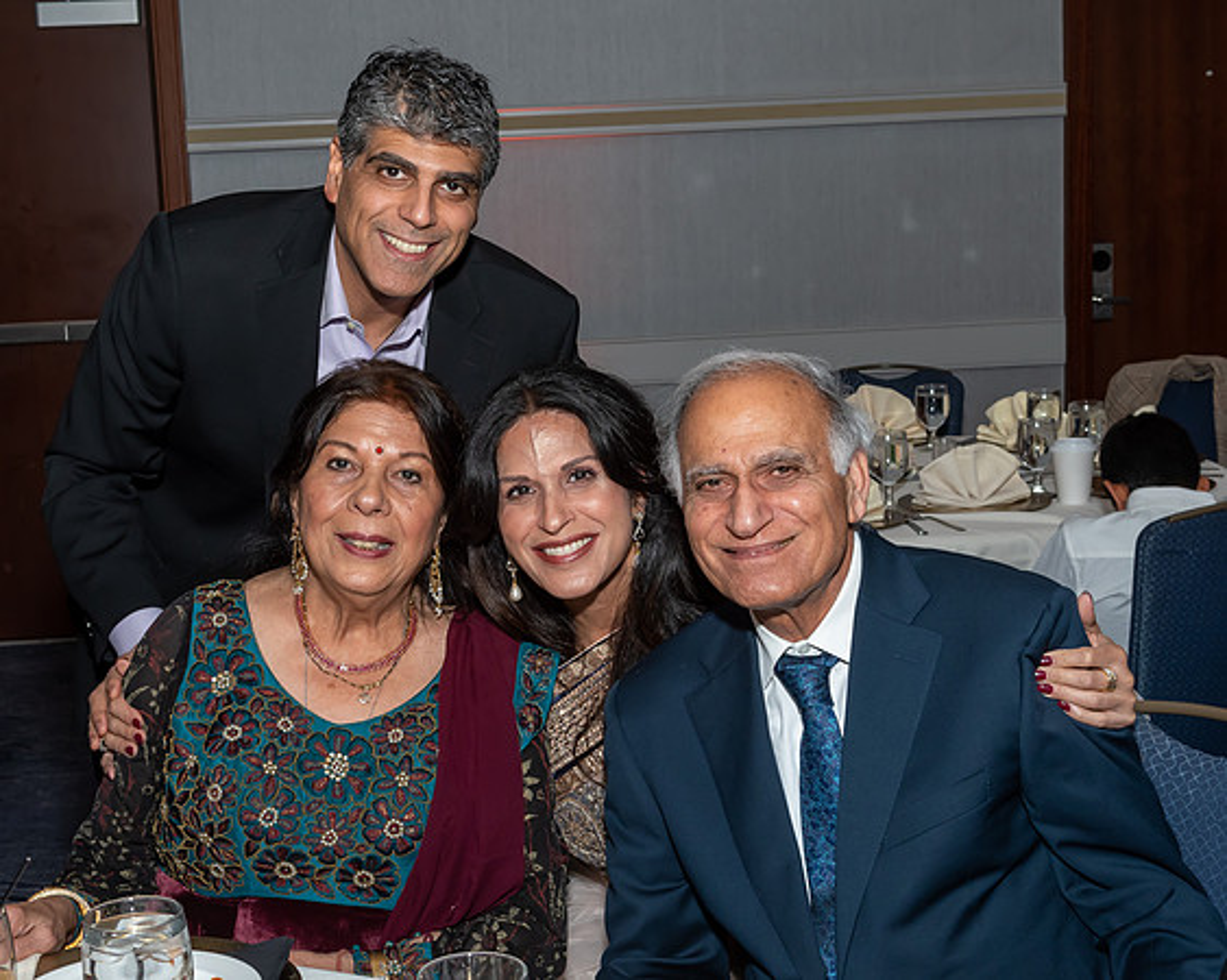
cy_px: 533
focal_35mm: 57
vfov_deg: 26.5
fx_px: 2079
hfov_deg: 32.9
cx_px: 553
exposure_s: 1/250
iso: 500
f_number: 8
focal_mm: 31
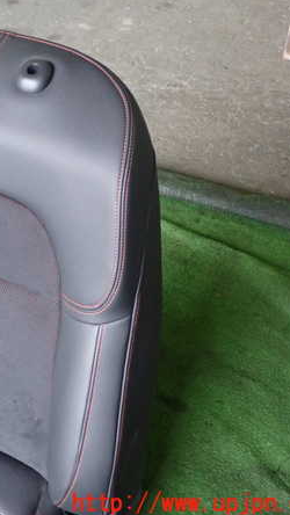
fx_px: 724
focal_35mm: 53
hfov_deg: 21.7
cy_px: 258
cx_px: -14
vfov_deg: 39.2
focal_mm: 6.37
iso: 320
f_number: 2.5
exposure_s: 1/40
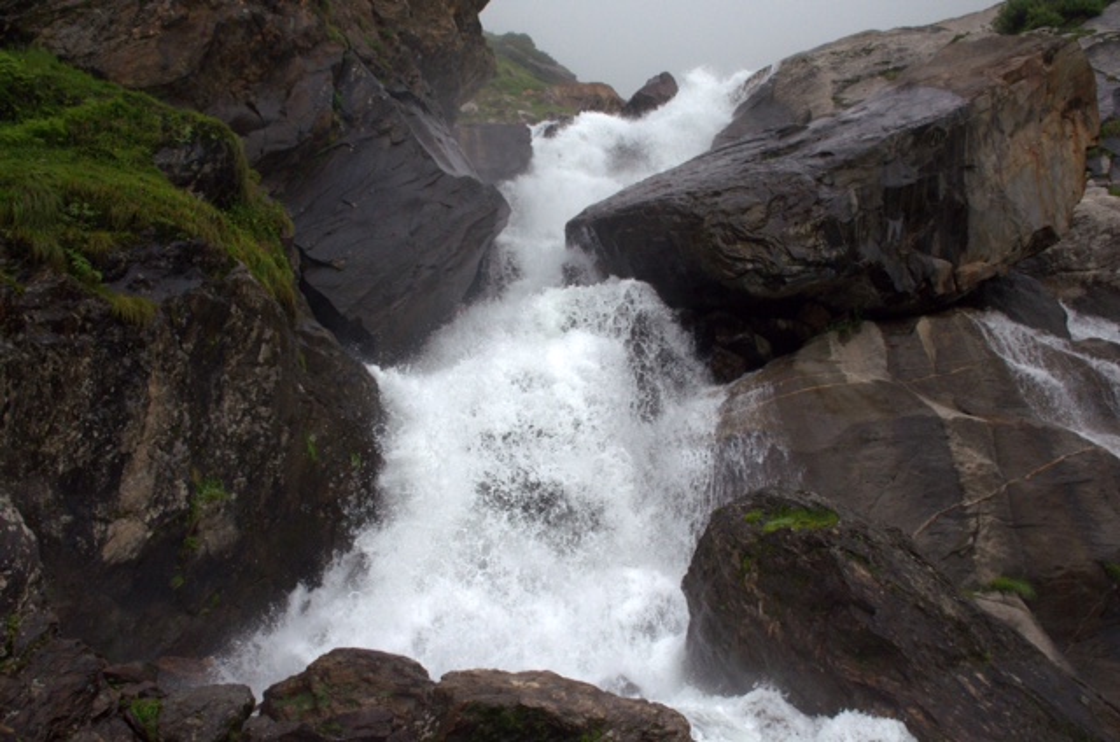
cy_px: 371
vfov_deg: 34.1
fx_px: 1211
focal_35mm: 39
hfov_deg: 49.6
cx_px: 560
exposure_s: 1/5000
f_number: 5.6
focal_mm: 26
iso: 800
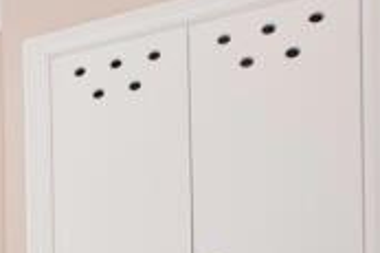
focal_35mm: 57
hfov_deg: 21.5
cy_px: 358
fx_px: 601
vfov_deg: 20.9
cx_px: -314
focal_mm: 10
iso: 500
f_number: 5.6
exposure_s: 1/160
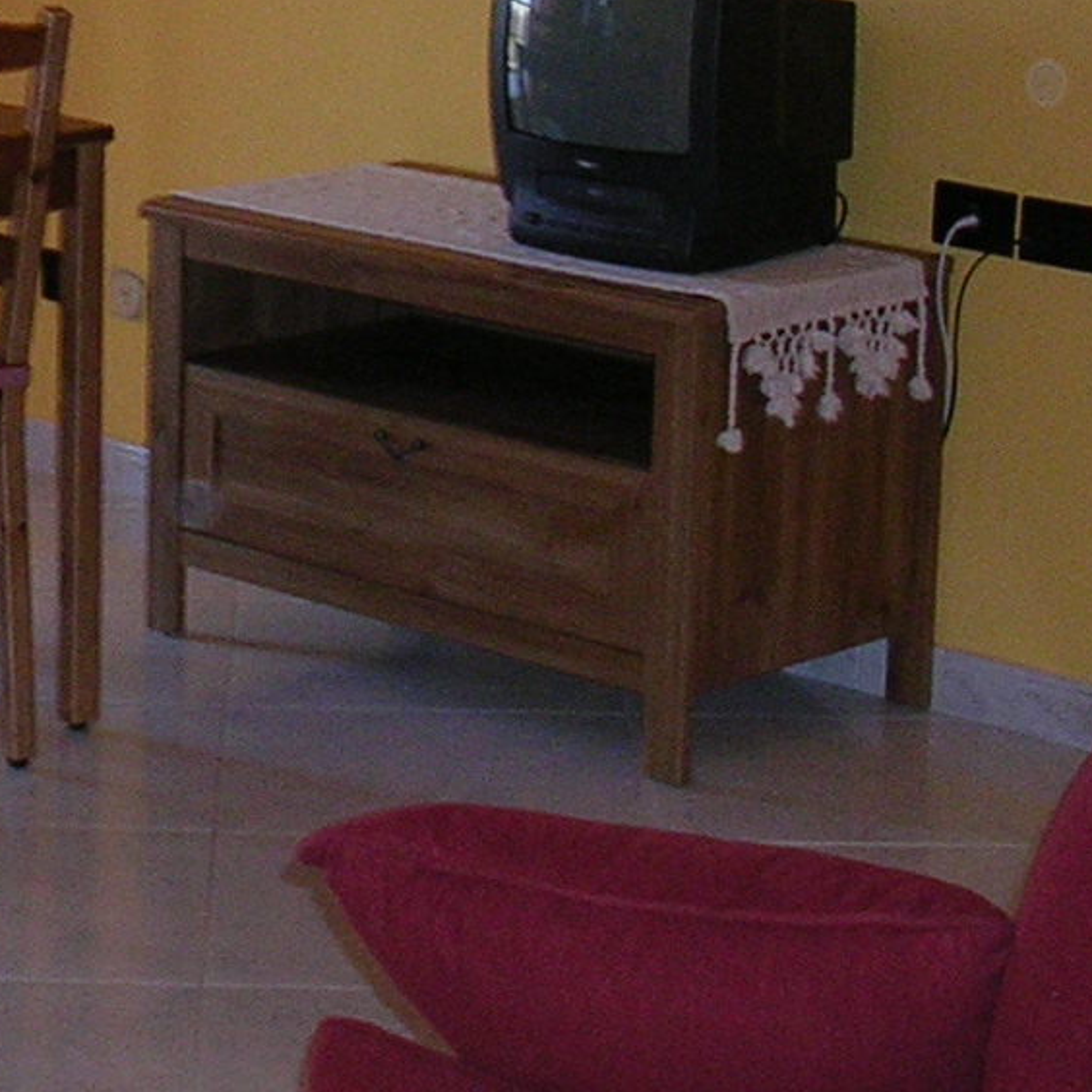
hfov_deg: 14.1
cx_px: 33
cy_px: -85
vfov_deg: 14.0
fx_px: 4354
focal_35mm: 122
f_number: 2.8
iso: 80
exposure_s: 1/30
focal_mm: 5.8
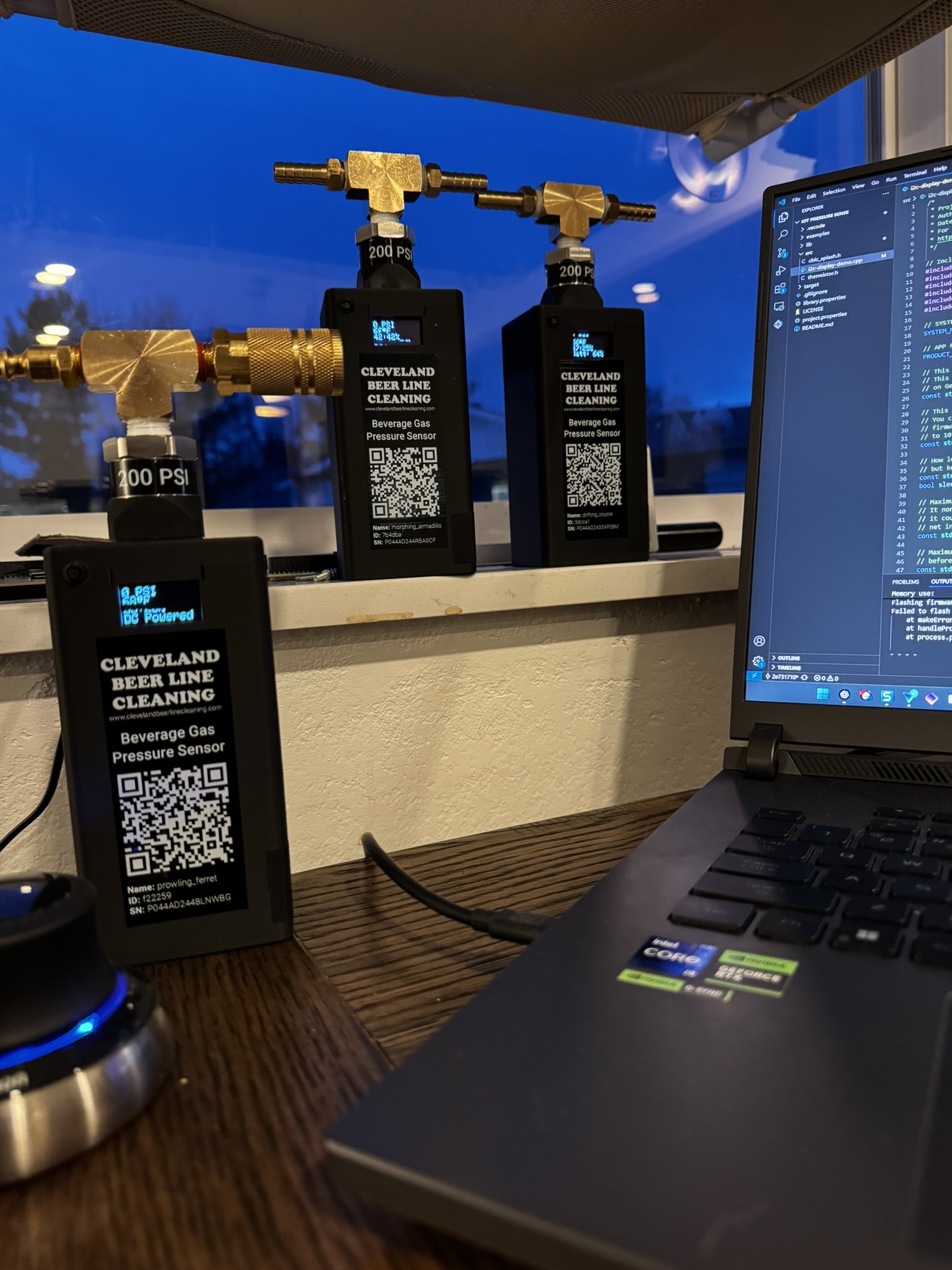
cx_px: 476
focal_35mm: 24
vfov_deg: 71.6
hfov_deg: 56.8
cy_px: 635
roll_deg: +3.5
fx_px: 880
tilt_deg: -5.6
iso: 800
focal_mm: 6.76
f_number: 1.78
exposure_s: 1/47
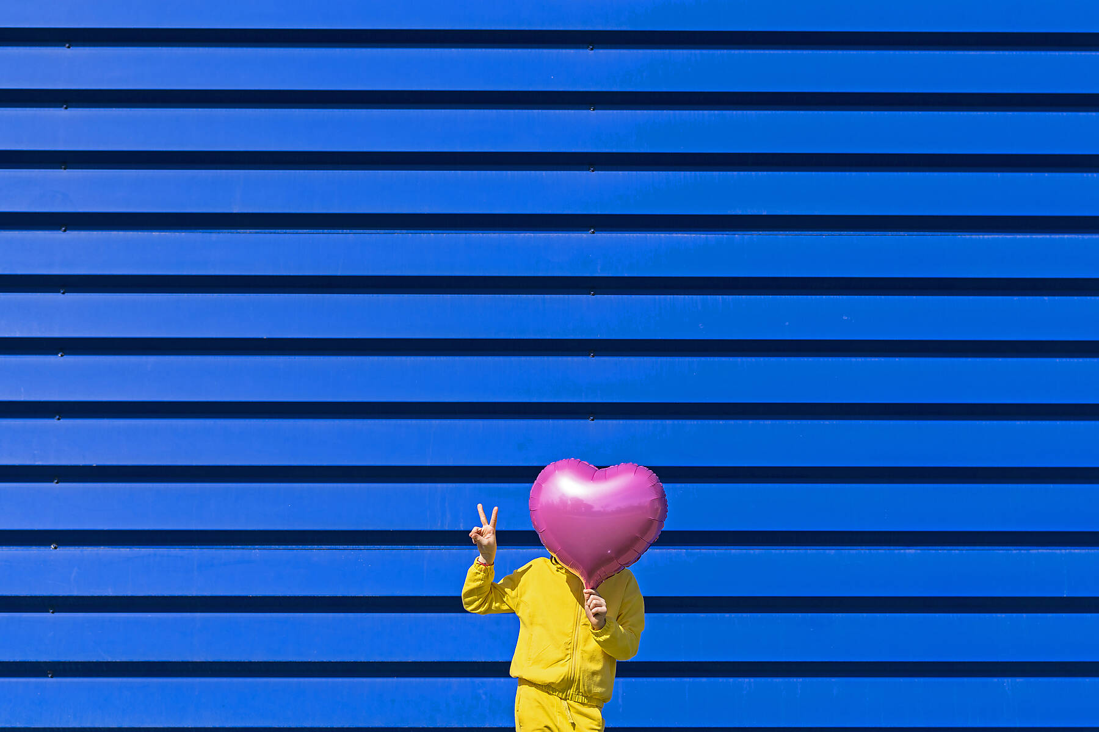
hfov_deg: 39.6
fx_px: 1526
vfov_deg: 27.0
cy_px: 366
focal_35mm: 50
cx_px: 550
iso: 100
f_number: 4
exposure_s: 1/1600
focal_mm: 50
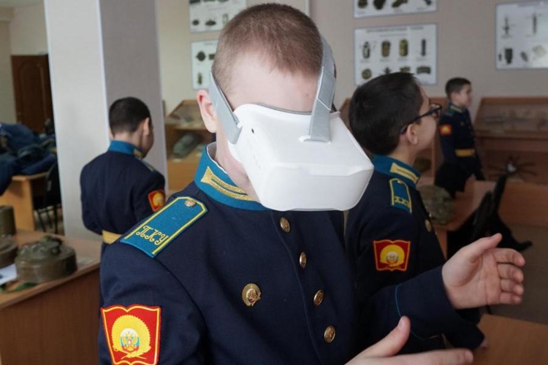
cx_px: 274
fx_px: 411
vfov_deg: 47.9
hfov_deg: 67.4
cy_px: 182
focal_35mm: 27
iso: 1600
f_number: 3.5
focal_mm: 18
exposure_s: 1/160
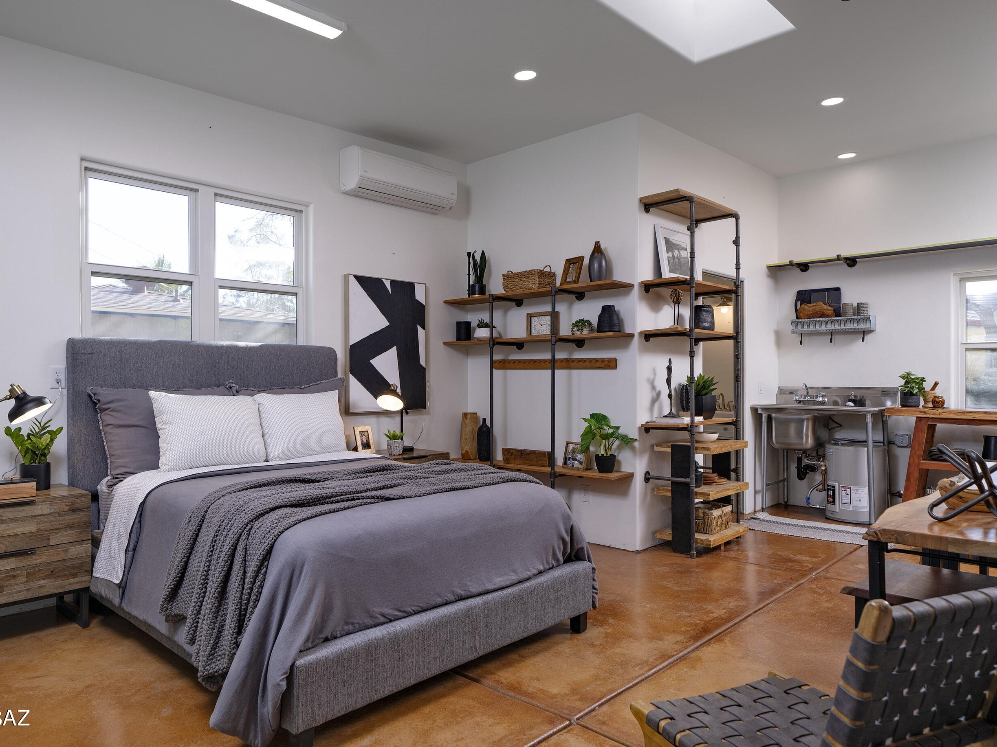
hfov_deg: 76.1
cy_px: 373
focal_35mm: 22
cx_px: 445
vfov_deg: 61.1
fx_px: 634
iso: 200
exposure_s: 1/80
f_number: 7.1
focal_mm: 20
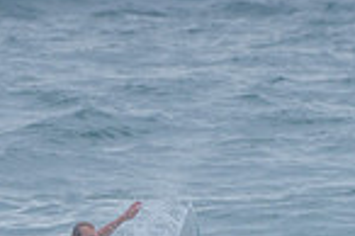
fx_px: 24004
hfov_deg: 0.8
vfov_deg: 0.6
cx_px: 82
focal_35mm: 2437
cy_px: 295
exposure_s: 1/1250
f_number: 5.6
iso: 640
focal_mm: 500
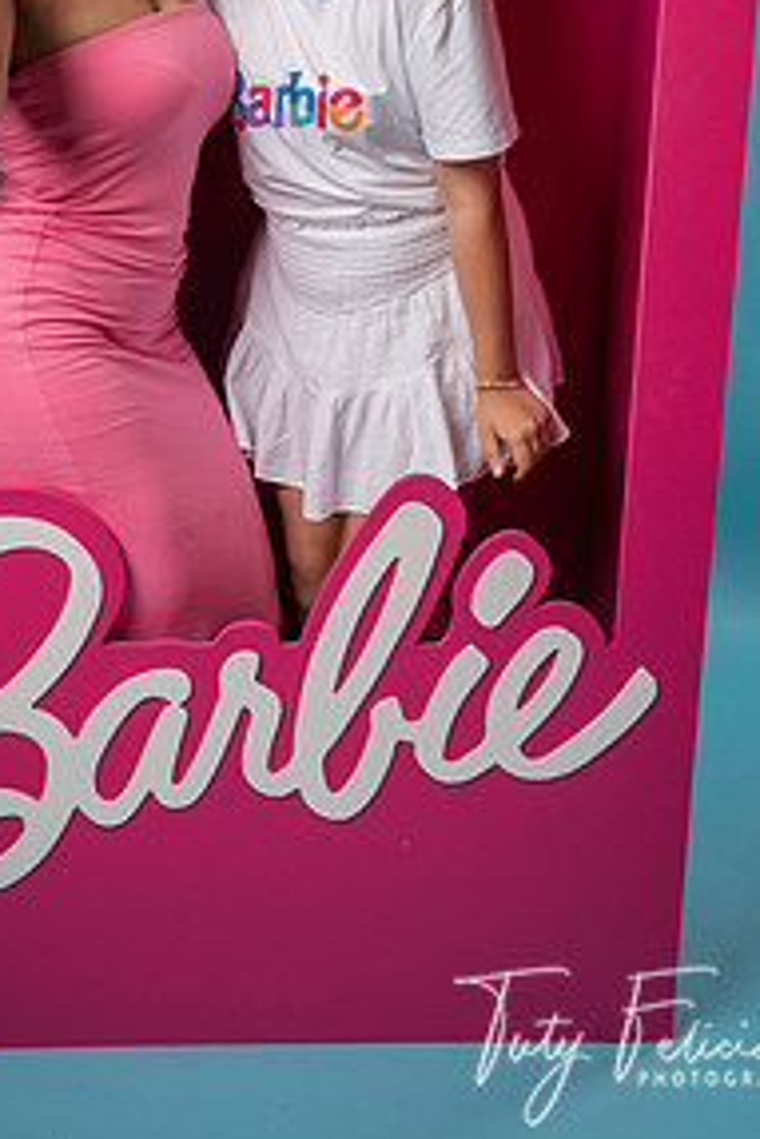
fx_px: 1739
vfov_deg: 35.4
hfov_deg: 24.6
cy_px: 275
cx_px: 286
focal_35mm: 55
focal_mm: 35
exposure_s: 1/200
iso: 250
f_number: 6.3
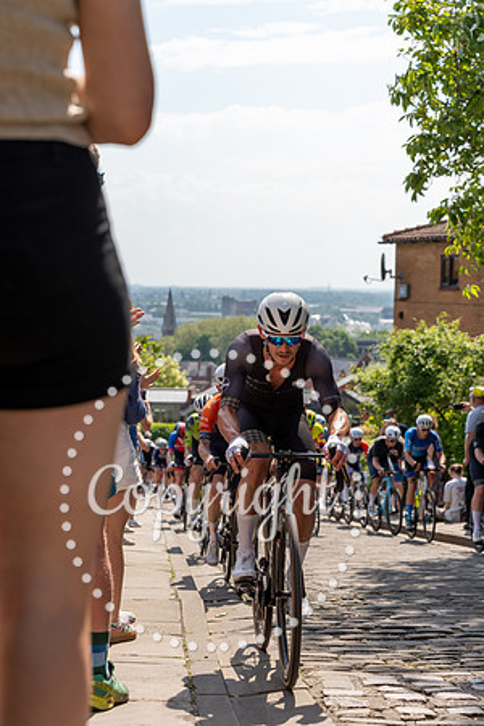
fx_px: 1170
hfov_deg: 23.4
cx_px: 242
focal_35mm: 58
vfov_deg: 34.5
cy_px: 363
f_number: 4.5
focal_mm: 58
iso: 100
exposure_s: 1/1000
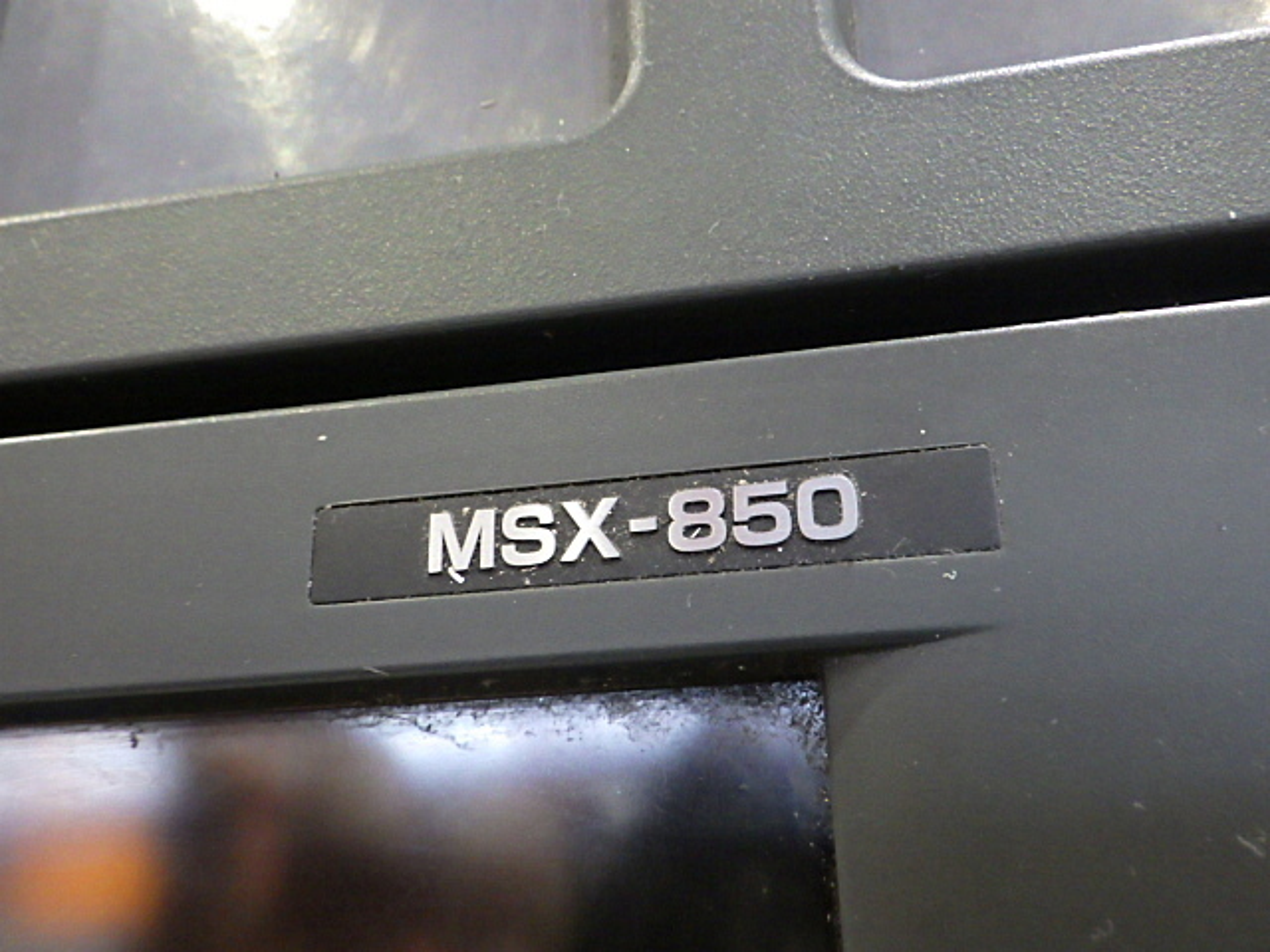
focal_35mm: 34
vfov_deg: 41.8
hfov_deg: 54.0
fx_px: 1247
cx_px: 635
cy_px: 476
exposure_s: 1/30
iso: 1600
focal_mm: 6.1
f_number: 3.8
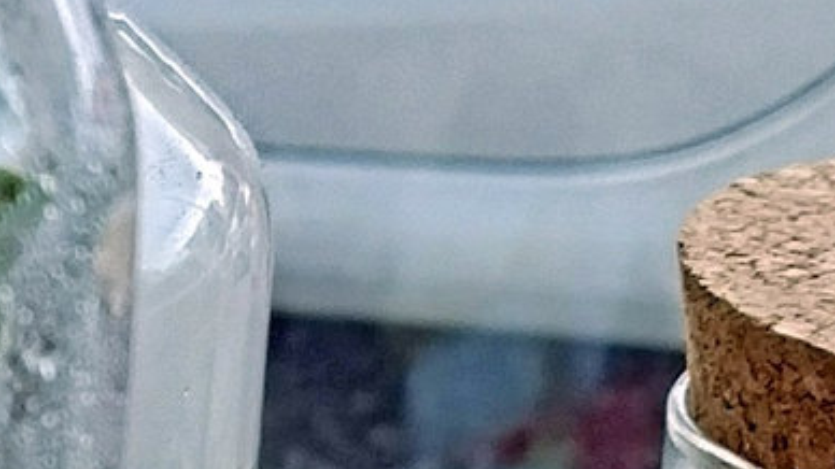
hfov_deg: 9.0
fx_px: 5047
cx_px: -684
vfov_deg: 5.3
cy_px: 698
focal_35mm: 228
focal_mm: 4.71
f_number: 1.7
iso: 176
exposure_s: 1/120
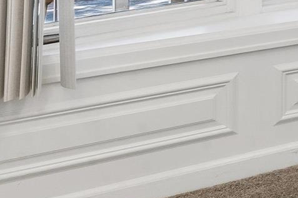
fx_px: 853
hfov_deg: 11.8
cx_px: 865
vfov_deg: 12.0
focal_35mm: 103
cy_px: -183
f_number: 16
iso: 400
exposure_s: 1/5
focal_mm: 16
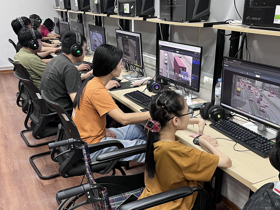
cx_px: 140
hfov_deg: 67.3
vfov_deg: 53.1
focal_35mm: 26
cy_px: 105
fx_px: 210
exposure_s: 1/50
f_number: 1.6
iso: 250
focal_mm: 5.1
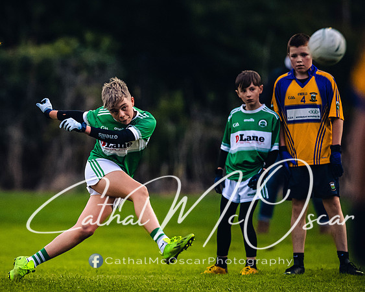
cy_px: 159
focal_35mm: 608
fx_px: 6568
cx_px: 76
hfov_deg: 3.2
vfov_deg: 2.5
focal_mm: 400
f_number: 2.8
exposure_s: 1/500
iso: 3200
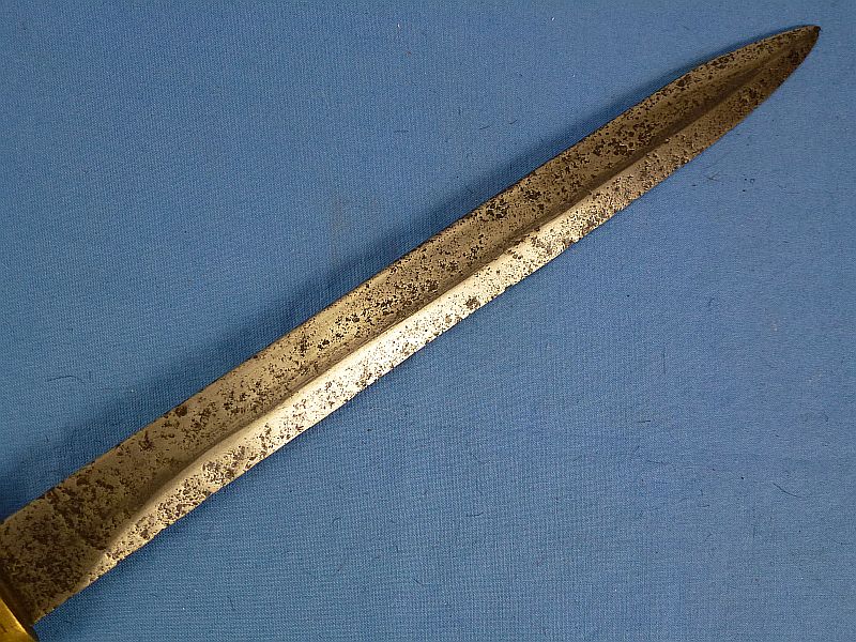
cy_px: 321
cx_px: 428
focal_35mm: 41
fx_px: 1014
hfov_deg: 45.8
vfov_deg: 35.1
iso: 200
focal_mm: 7.4
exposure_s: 1/80
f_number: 3.9
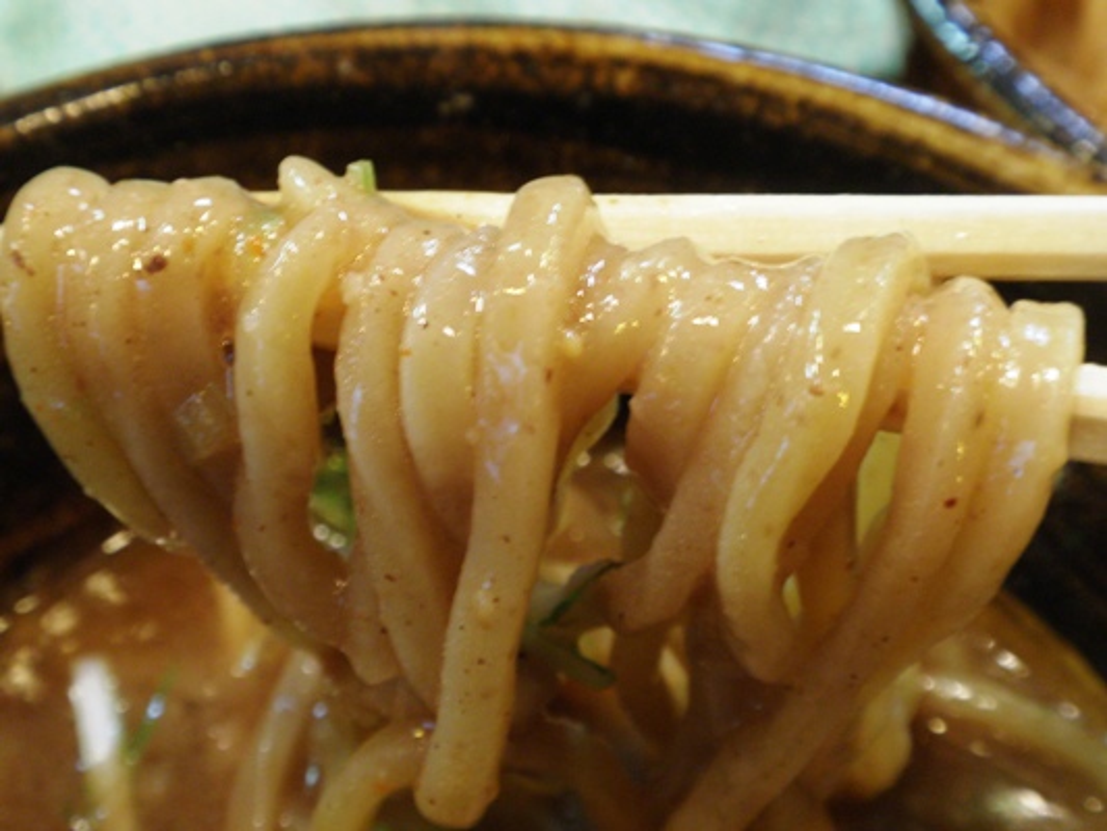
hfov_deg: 36.8
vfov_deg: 28.0
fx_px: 1663
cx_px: 554
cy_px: 416
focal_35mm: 52
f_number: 4.3
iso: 100
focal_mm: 9.1
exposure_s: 1/4
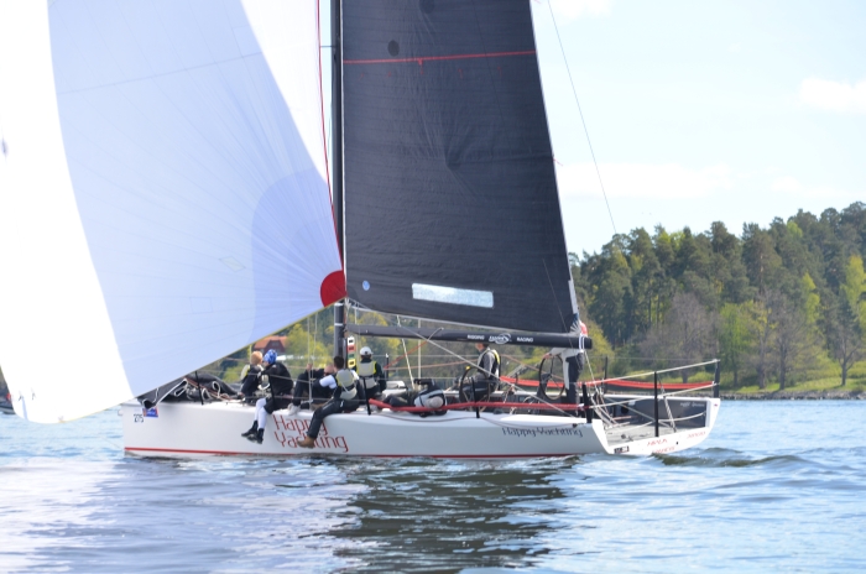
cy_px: 287
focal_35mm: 168
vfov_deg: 8.1
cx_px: 433
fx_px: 4034
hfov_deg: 12.3
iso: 200
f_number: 5.6
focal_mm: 112
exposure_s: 1/500
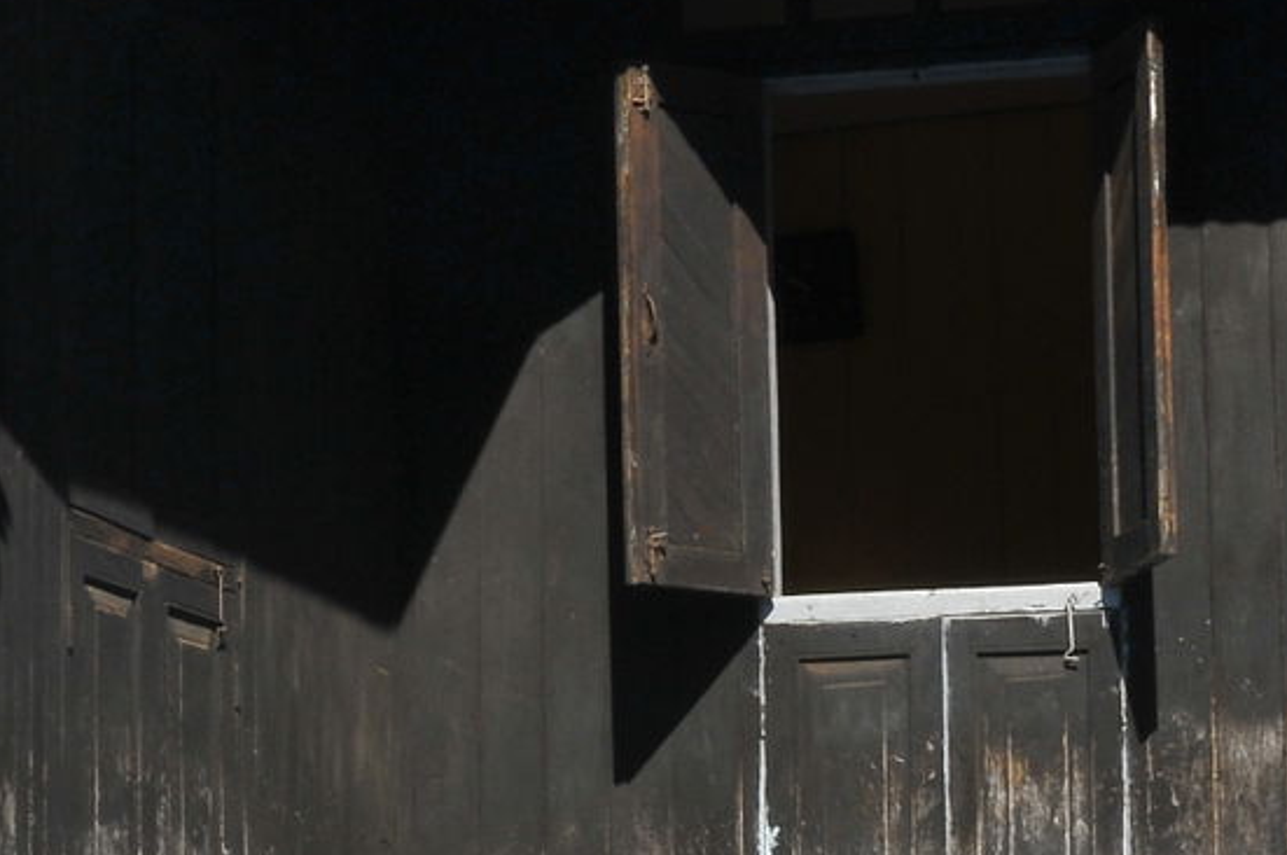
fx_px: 8963
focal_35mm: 251
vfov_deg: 5.5
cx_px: -98
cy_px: 389
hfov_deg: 8.2
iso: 200
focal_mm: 48
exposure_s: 1/60
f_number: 22
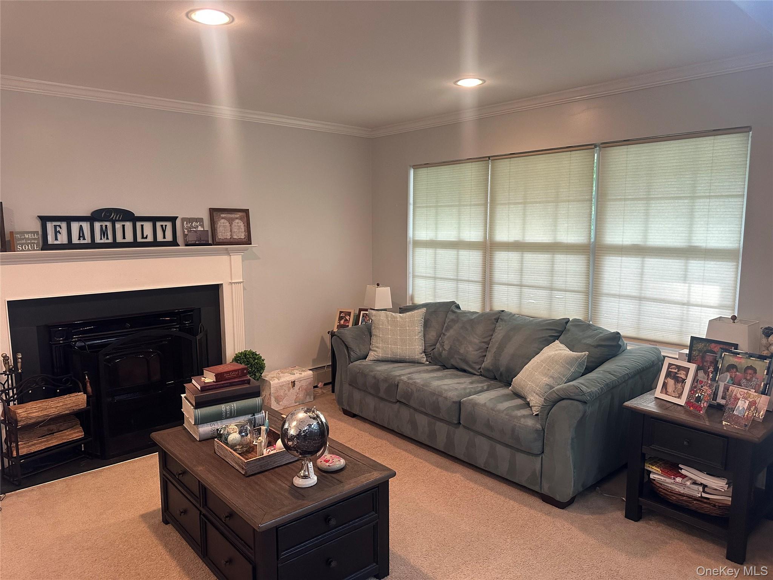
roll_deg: +0.0
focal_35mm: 24
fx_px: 536
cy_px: 290
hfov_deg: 71.6
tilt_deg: -6.4
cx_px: 386
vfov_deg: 56.8
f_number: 1.78
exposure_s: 1/120
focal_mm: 6.86
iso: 200
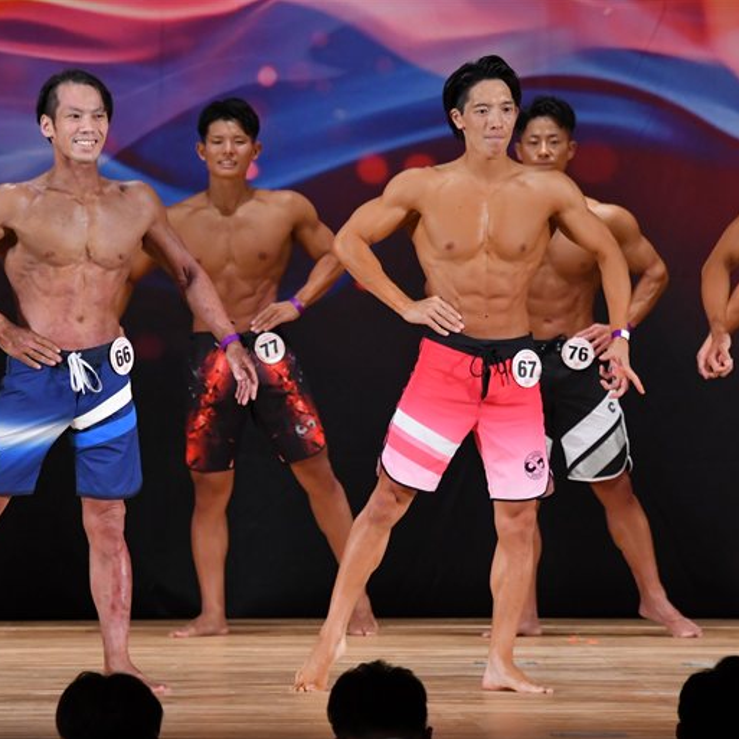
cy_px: 370
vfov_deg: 5.7
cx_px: 240
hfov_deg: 5.7
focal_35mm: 308
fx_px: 7439
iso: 3200
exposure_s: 1/400
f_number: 5.6
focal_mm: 160
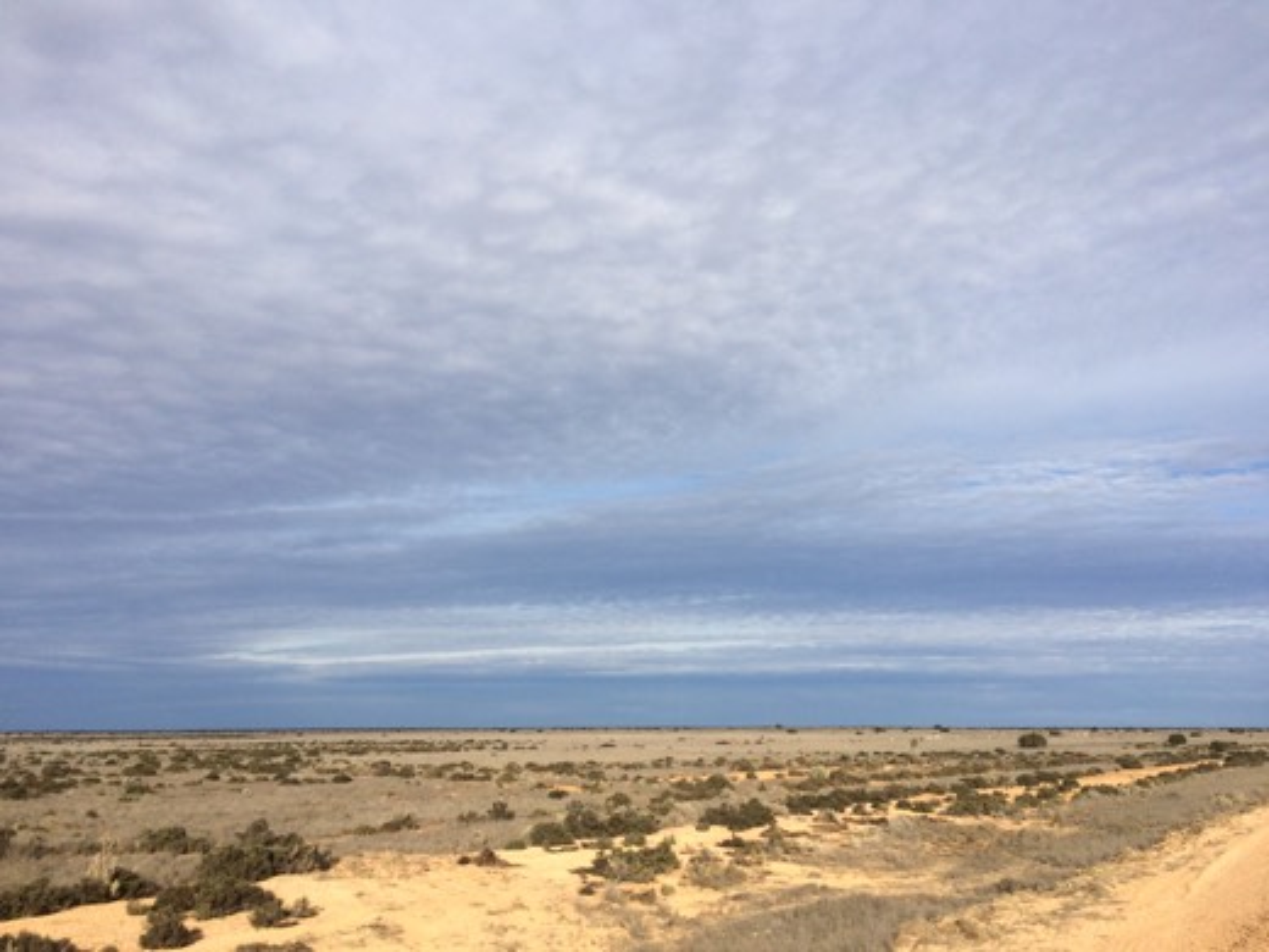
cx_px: 634
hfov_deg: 61.7
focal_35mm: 29
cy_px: 476
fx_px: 1063
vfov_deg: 48.2
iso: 32
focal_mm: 4.15
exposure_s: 1/2564
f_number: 2.2
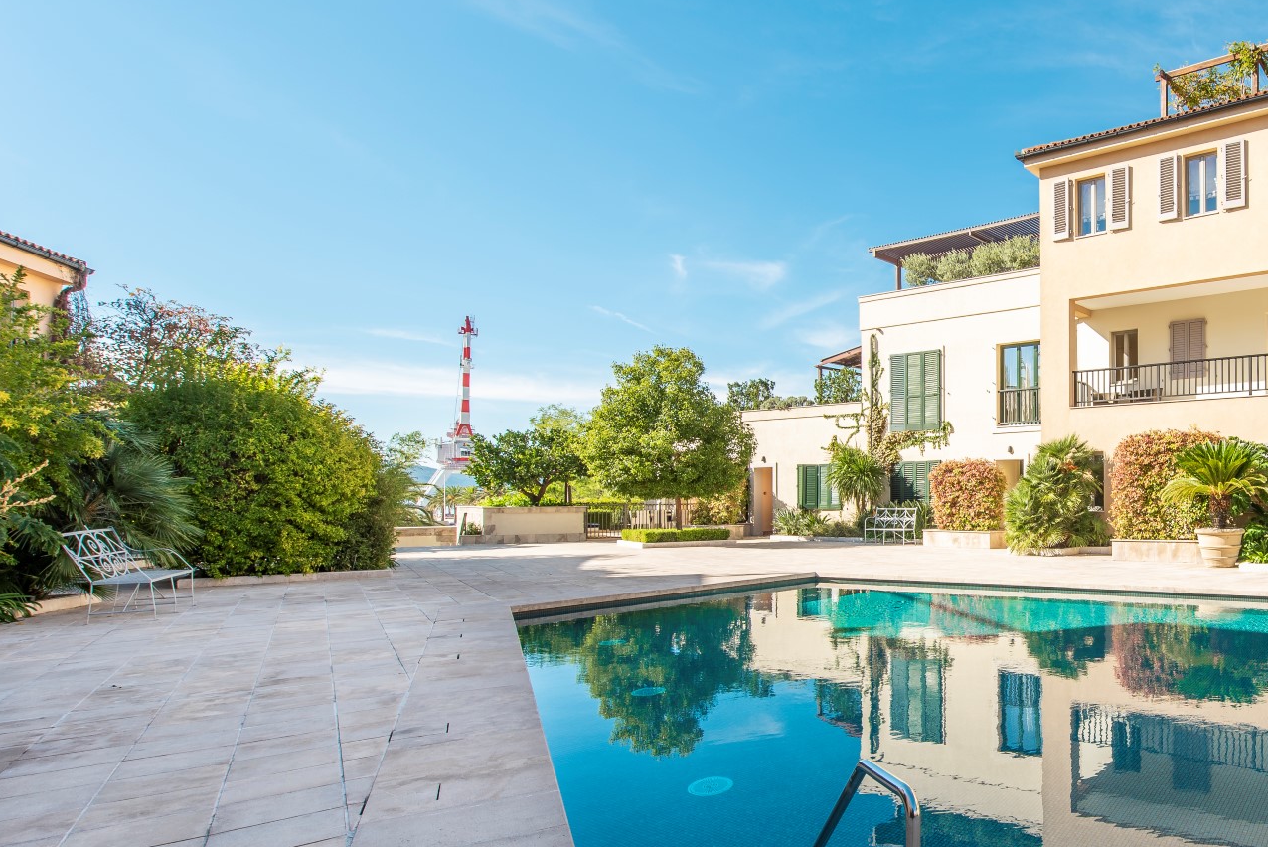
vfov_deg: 55.0
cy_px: 478
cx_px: 1038
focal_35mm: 23
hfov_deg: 67.9
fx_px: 810
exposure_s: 1/100
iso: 50
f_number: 6.3
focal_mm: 14
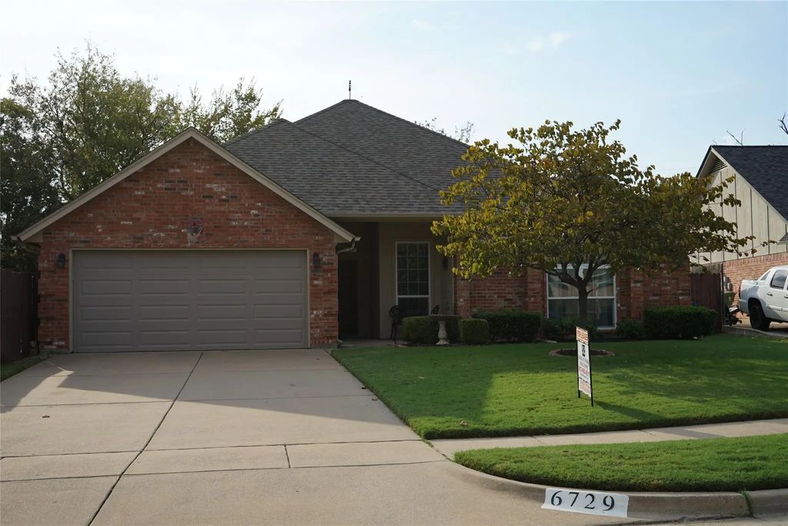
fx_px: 854
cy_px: 263
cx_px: 394
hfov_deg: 49.5
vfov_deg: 34.2
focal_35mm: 39
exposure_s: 1/500
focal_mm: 39
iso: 100
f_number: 5.6
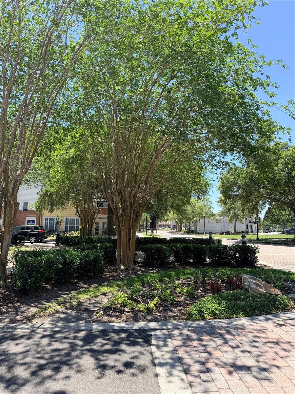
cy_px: 197
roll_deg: -0.7
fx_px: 273
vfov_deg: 71.6
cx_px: 148
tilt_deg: +4.8
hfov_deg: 56.8
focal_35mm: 24
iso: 80
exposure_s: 1/1689
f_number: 1.78
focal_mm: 6.76
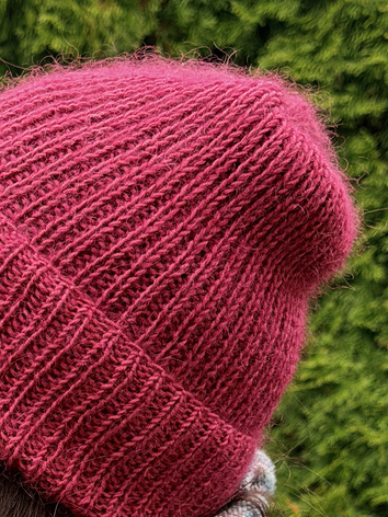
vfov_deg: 15.7
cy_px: 571
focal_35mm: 122
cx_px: -33
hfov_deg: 12.0
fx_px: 1823
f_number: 1.78
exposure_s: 1/70
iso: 125
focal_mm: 6.76
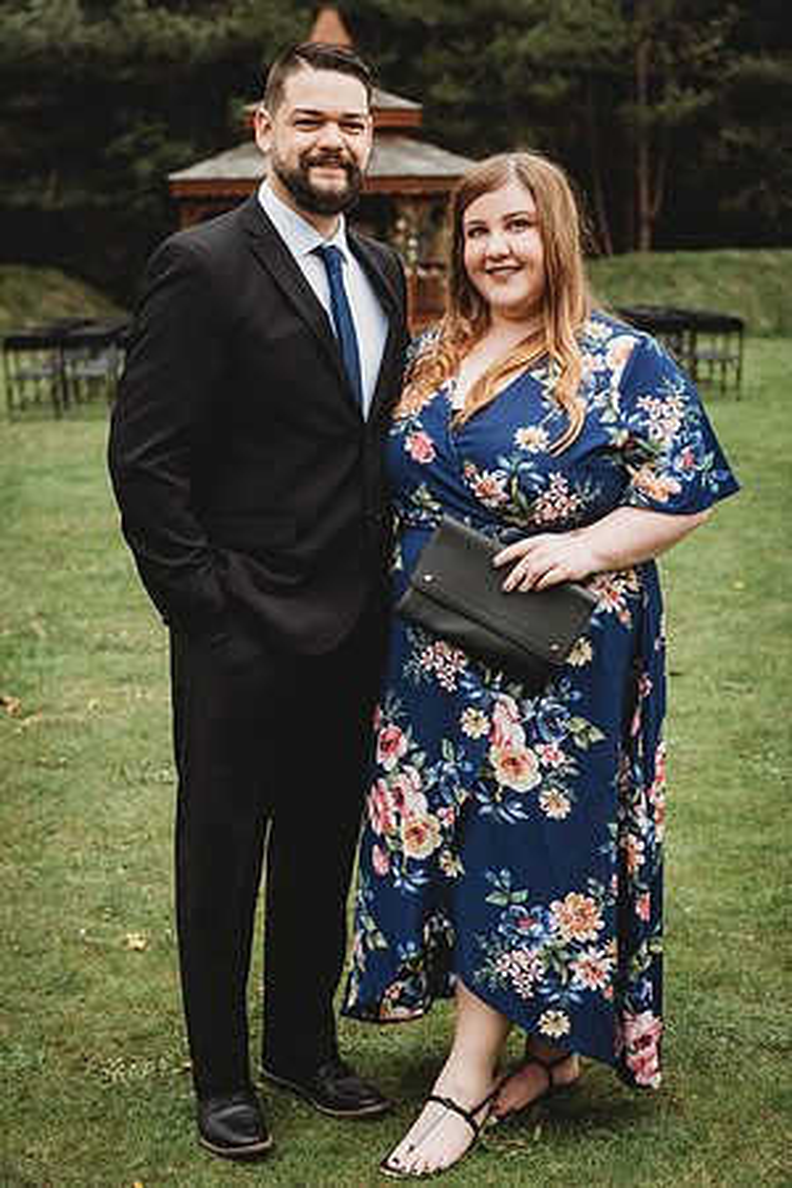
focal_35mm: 60
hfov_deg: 22.6
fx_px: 1980
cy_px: 594
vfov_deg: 33.4
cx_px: 396
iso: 200
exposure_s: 1/500
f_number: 4
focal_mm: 60
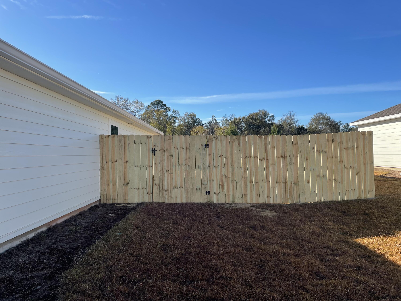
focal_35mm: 26
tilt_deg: +1.1
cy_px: 150
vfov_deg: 53.1
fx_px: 301
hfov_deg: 67.3
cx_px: 200
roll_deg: +1.4
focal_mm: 4.2
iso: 32
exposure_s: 1/2817
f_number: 1.6
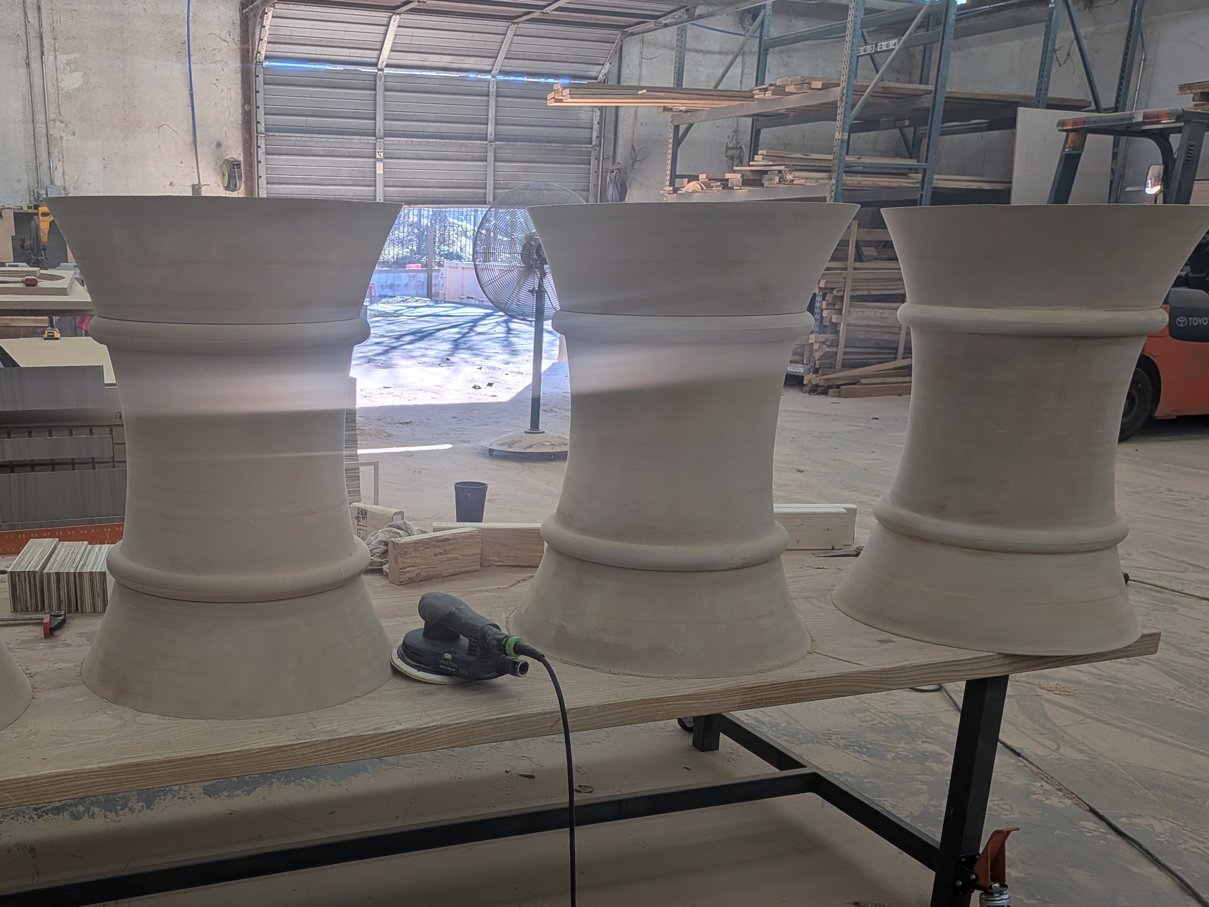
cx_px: 415
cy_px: 620
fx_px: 1153
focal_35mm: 33
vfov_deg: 42.3
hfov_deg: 54.4
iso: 29
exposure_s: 1/816
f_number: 1.7
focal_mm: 4.53
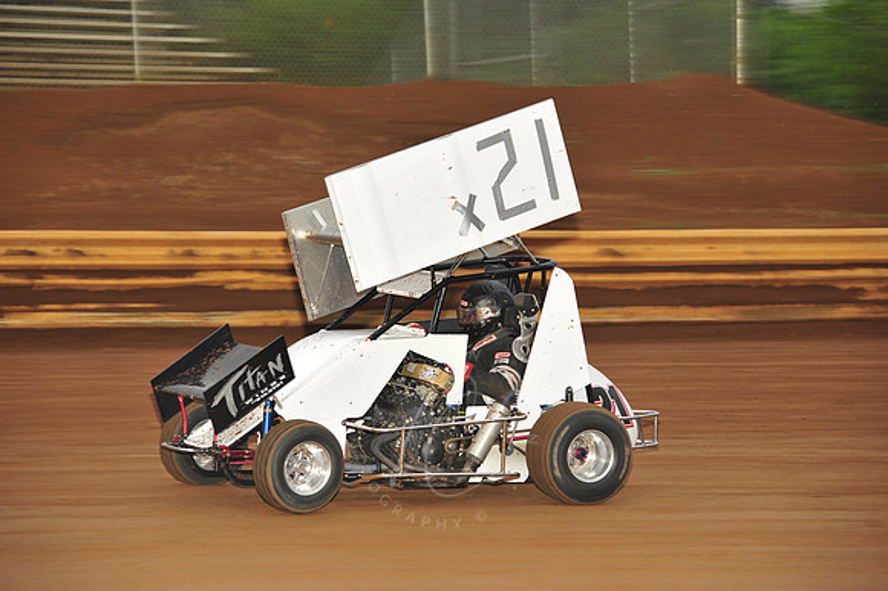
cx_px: 444
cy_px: 296
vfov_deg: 8.8
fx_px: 3821
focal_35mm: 155
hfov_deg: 13.3
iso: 800
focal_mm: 155
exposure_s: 1/125
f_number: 6.3
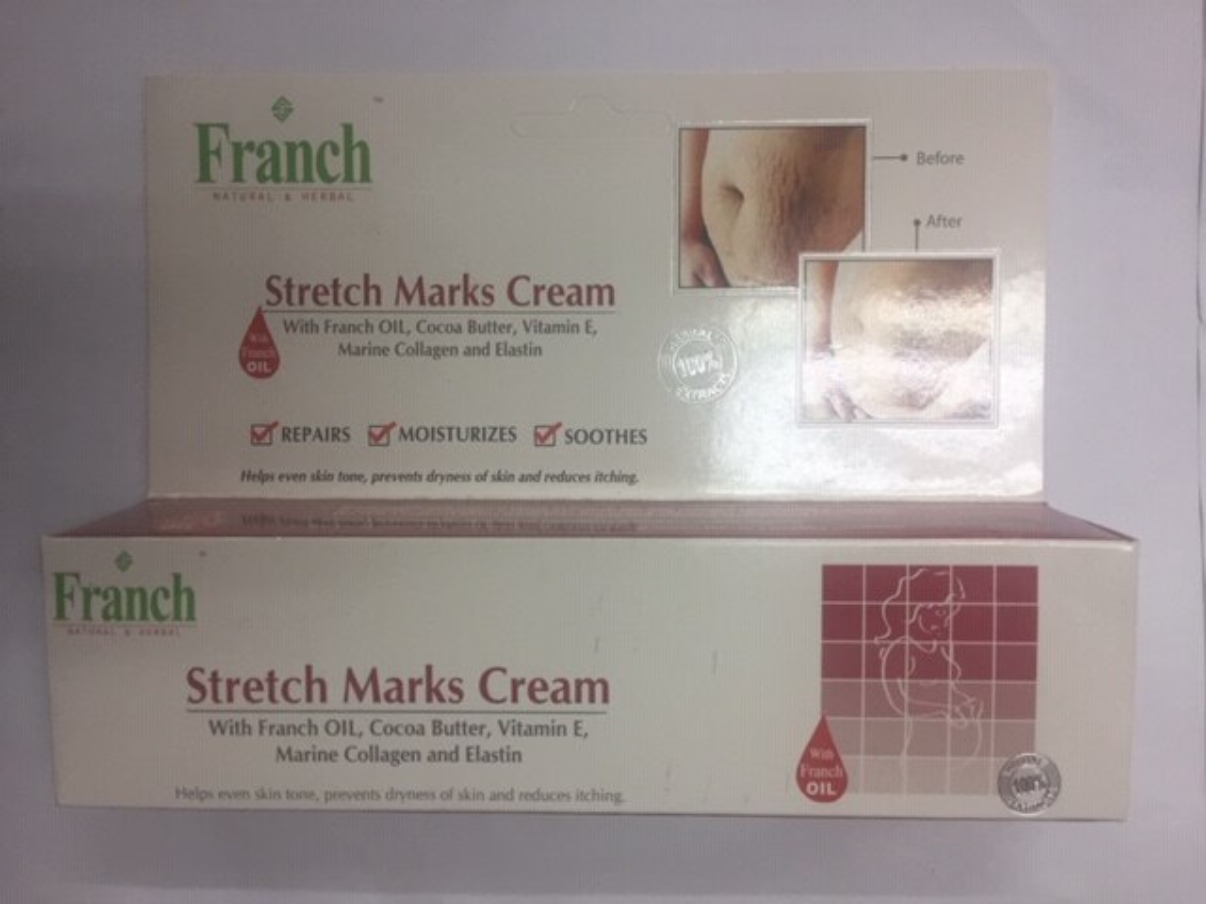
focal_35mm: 29
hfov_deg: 61.7
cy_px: 452
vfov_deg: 48.2
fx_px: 1010
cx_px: 603
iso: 50
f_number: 2.2
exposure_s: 1/33
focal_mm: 4.15
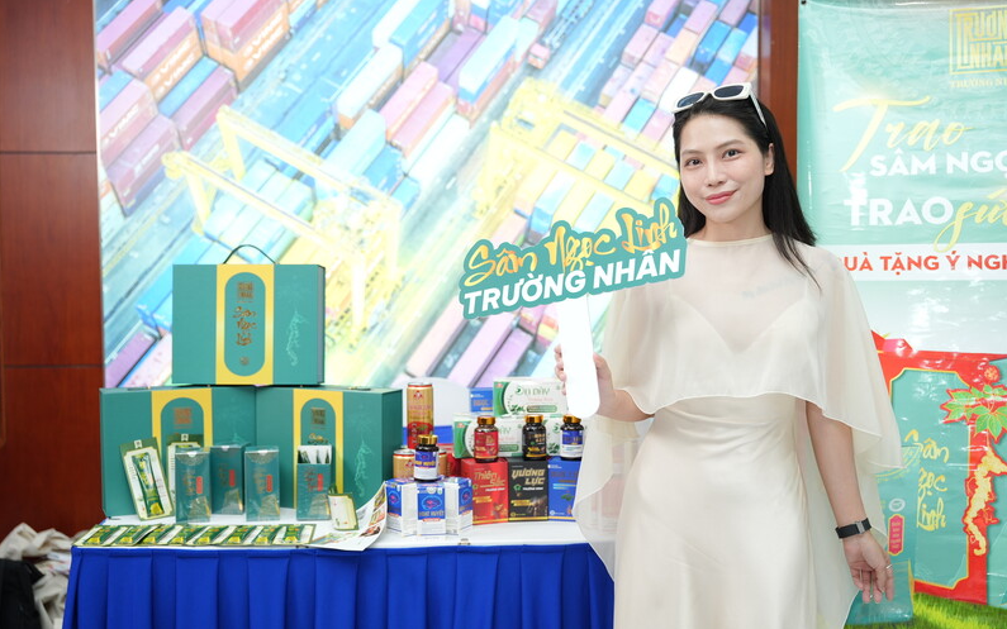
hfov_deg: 48.1
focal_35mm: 41
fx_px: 1128
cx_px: 503
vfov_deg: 31.2
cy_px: 325
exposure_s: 1/125
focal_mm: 40.1
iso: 400
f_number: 2.8
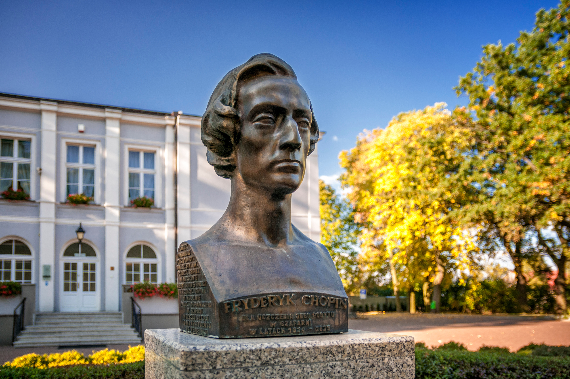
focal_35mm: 30
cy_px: 190
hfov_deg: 62.0
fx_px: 474
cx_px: 285
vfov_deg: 43.5
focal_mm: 20
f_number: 2.8
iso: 200
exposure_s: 1/200
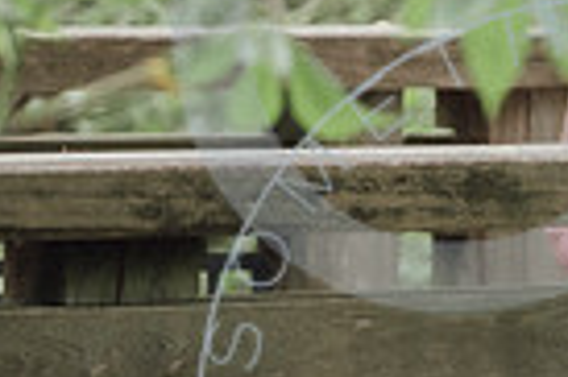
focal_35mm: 468
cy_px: 73
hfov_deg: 4.4
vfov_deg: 2.9
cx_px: 832
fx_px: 7375
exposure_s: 1/320
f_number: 2.8
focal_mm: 110
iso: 400
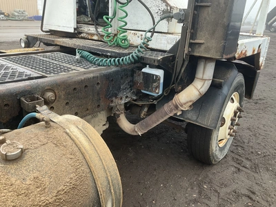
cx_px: 138
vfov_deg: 48.2
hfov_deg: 61.7
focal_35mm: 29
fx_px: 231
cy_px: 104
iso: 25
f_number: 1.8
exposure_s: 1/122
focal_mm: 3
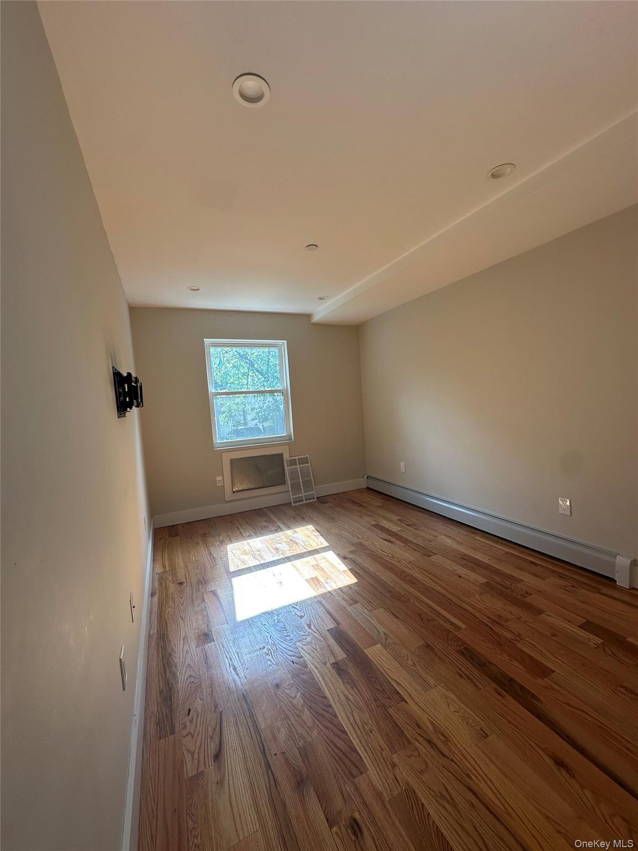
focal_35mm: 14
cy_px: 426
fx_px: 344
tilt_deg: -4.5
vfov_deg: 102.1
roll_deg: +2.9
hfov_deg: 85.7
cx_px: 319
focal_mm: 2.22
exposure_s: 1/157
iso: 40
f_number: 2.2
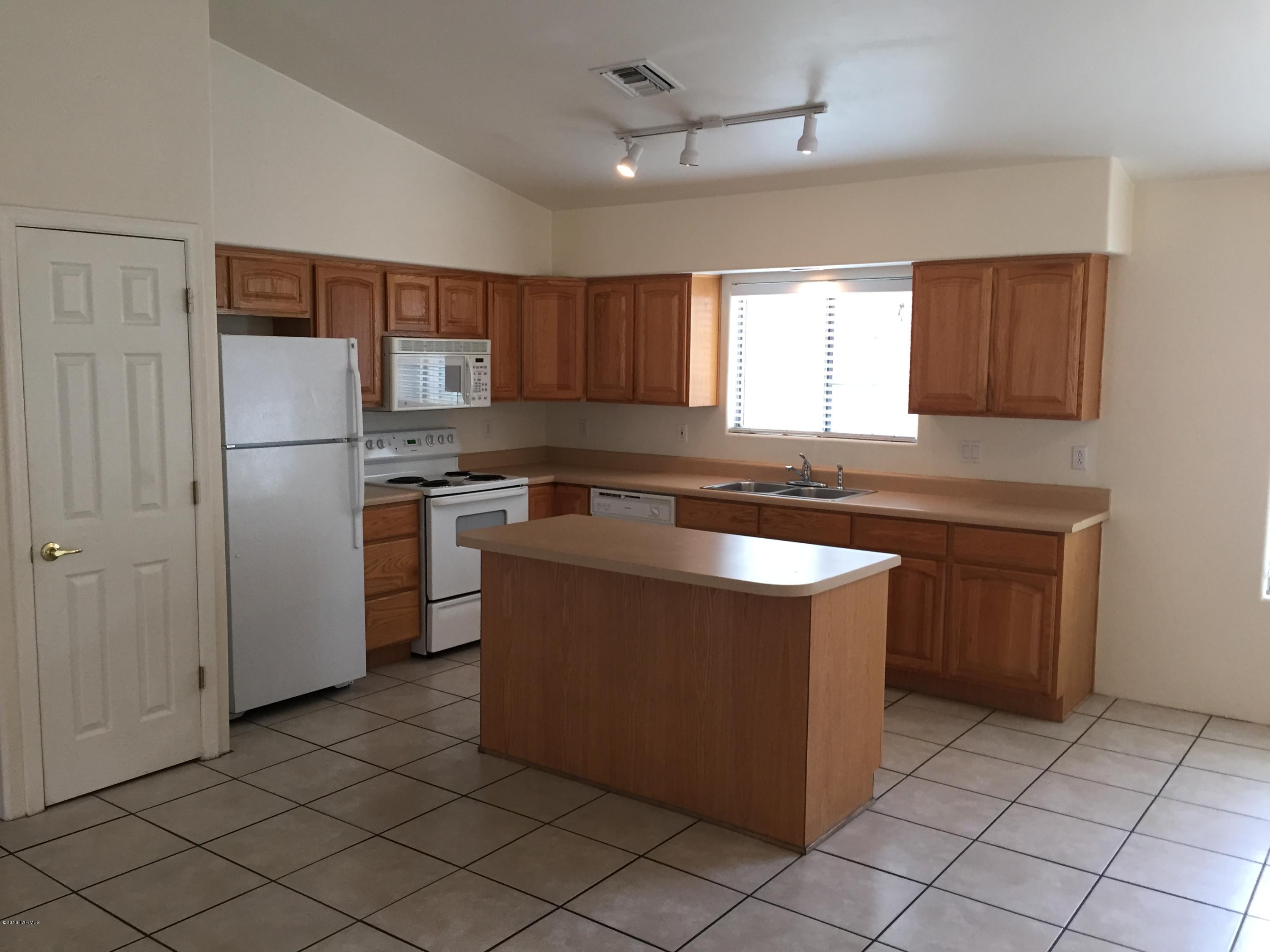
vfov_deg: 48.2
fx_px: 1064
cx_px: 635
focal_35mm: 29
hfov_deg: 61.7
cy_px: 476
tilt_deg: -6.3
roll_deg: -0.7
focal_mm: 4.15
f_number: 2.2
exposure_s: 1/30
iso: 50
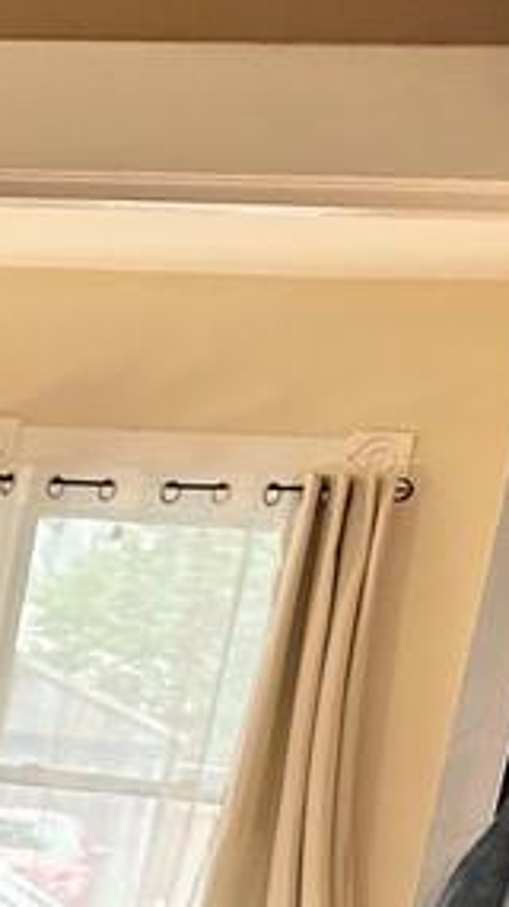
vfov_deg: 20.9
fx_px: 2259
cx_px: -929
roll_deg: -4.8
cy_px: 1136
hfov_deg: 10.1
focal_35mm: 94
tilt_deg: -11.9
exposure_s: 1/60
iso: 160
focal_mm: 6.86
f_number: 1.78
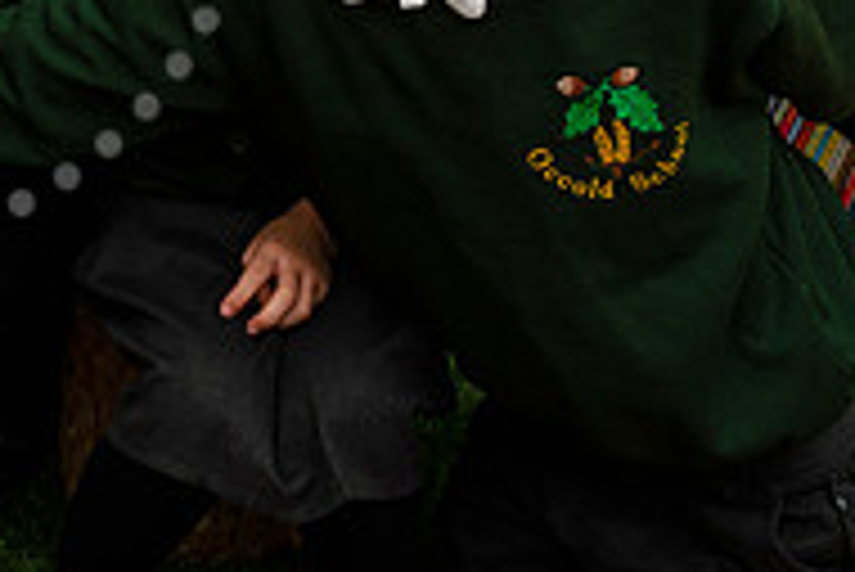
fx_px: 1854
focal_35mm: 78
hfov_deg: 23.7
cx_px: -166
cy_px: -178
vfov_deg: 16.5
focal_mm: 17
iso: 400
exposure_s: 1/80
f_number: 7.1
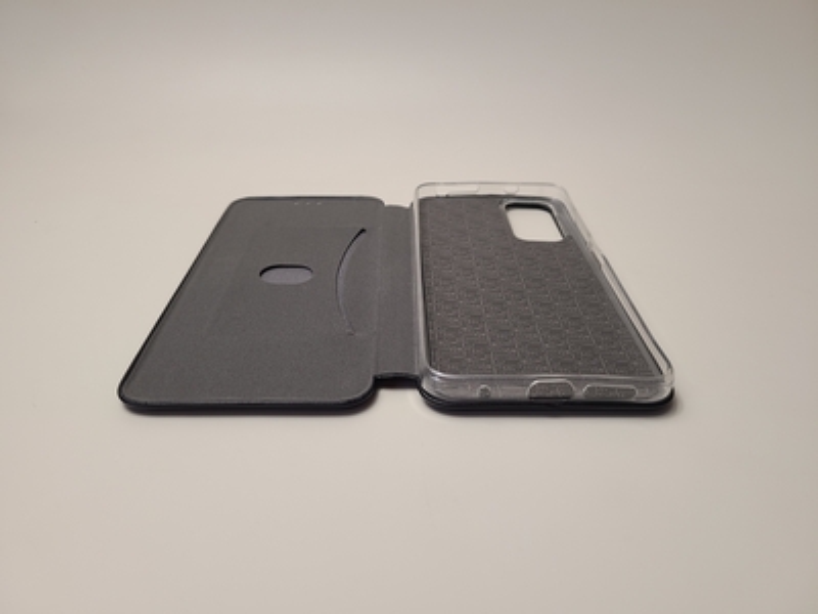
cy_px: 307
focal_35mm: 26
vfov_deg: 53.1
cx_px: 409
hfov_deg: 67.3
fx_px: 614
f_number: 1.8
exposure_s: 1/100
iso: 64
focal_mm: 5.4
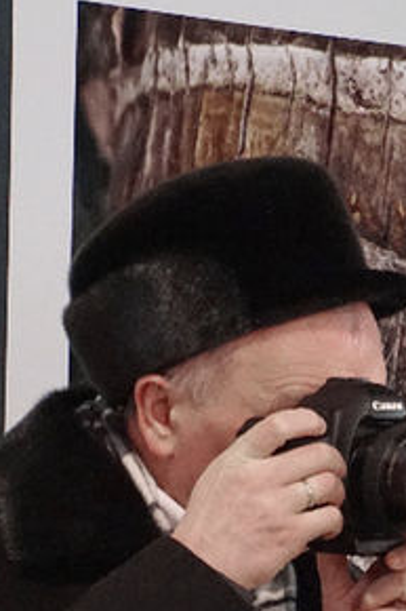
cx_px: 434
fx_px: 7096
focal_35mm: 419
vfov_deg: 4.9
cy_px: 689
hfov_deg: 3.3
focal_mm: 90
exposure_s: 1/60
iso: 3200
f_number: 5.6
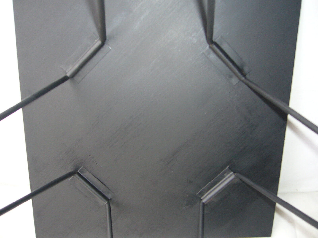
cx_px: 159
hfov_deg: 52.6
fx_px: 322
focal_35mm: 35
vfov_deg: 40.7
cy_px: 119
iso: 100
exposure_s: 1/60
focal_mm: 5.8
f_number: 2.8
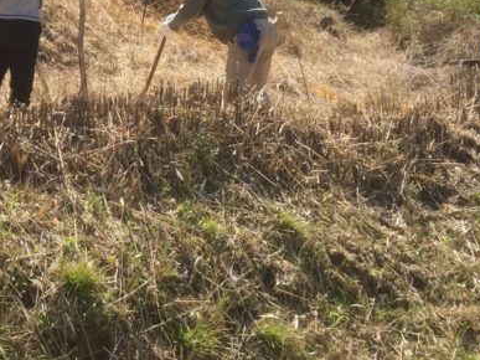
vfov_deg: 19.2
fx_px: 1040
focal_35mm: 75
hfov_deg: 24.2
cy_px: 12
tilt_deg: +1.9
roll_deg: -1.6
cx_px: -56
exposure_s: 1/1014
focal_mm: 4.15
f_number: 2.2
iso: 32
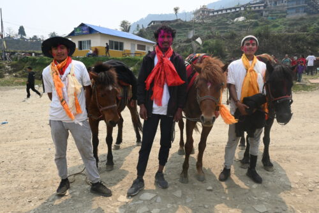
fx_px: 259
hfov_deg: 63.2
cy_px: 106
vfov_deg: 44.6
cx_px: 160
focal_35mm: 29
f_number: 8
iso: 160
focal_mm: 19.5
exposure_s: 1/250
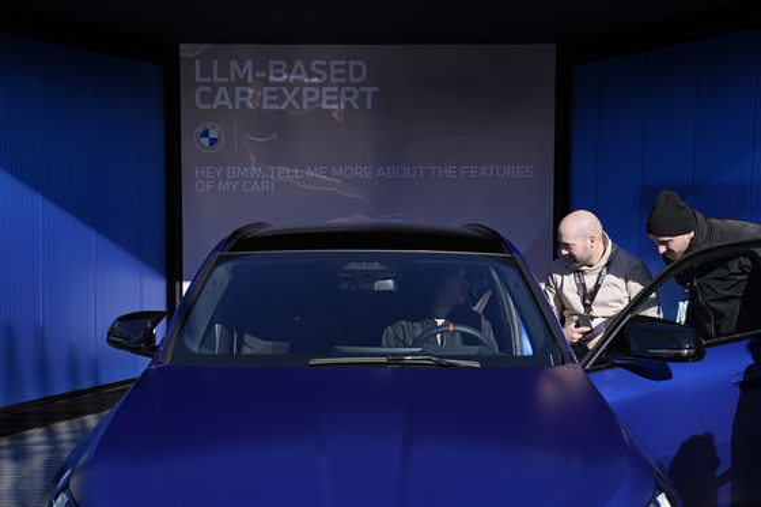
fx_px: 909
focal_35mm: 43
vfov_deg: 31.2
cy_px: 254
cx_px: 380
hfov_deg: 45.4
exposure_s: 1/800
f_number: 8
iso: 250
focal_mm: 43
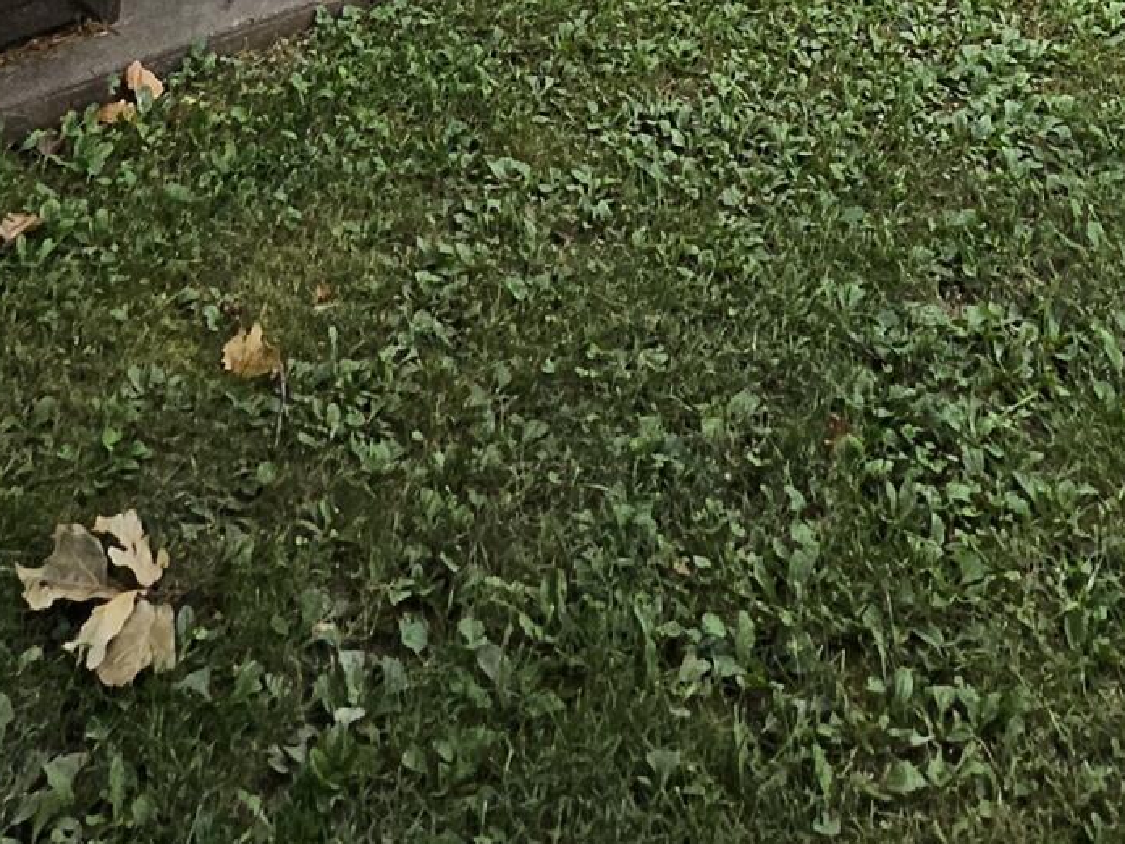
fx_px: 1820
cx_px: 700
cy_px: -873
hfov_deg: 34.2
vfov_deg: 17.7
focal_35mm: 56
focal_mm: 1.74
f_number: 2.2
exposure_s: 1/1129
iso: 32
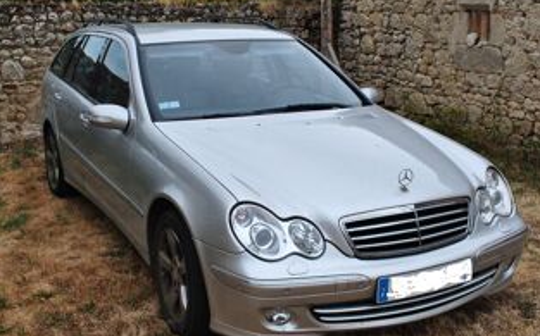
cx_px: 219
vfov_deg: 27.2
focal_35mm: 47
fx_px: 691
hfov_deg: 42.5
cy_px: 121
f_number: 9
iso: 200
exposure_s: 1/160
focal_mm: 20
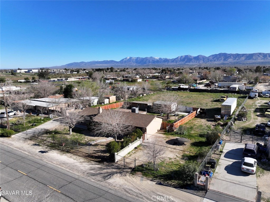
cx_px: 135
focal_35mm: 24
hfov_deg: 71.6
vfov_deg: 56.8
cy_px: 101
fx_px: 187
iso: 100
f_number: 2.8
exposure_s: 1/120
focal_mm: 12.29
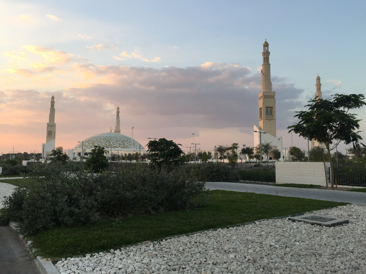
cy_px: 137
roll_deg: -0.4
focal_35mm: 29
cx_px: 183
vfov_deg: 48.2
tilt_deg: +5.7
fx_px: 307
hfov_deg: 61.7
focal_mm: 4.15
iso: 32
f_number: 2.2
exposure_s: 1/218
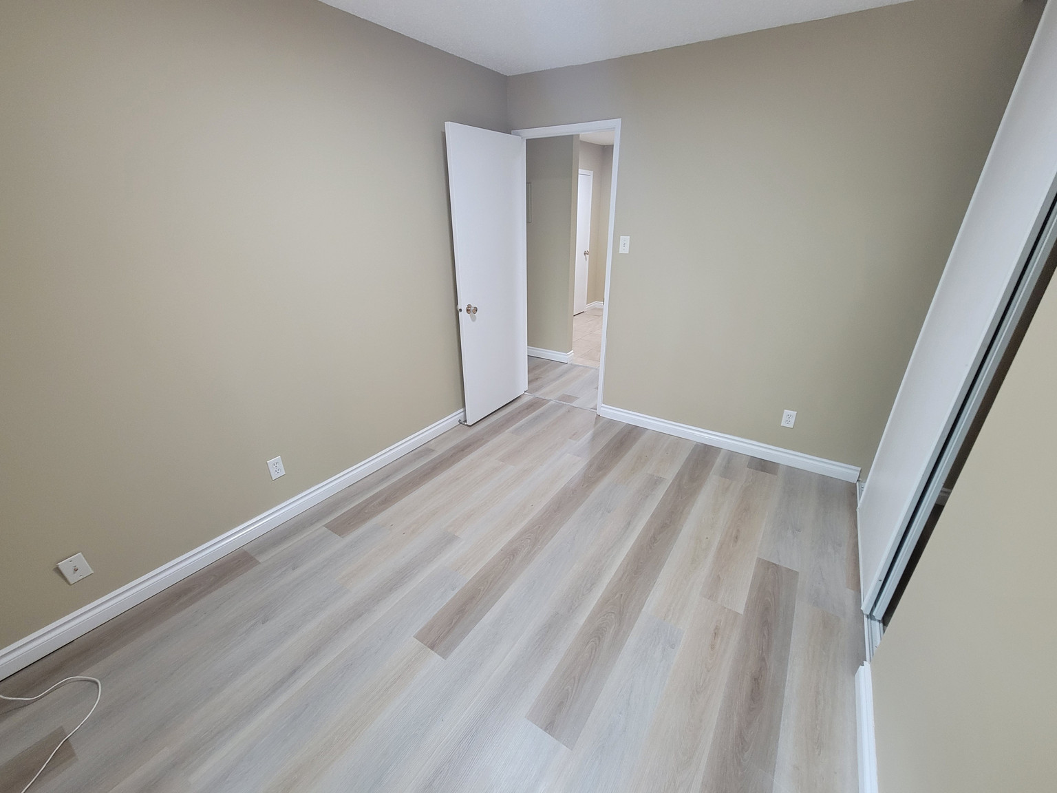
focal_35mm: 13
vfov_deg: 89.9
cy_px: 396
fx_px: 397
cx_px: 528
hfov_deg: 106.2
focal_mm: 2.2
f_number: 2.2
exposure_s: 1/60
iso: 320
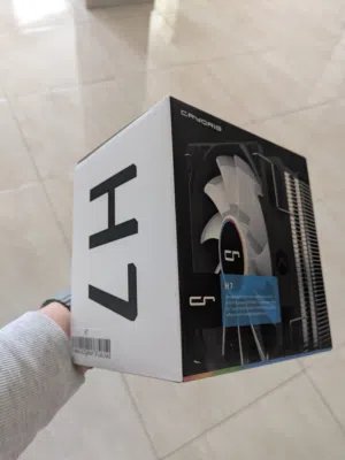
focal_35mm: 25
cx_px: 172
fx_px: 332
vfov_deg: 69.4
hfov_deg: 54.9
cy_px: 230
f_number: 1.89
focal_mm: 5.43
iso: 337
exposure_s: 1/100
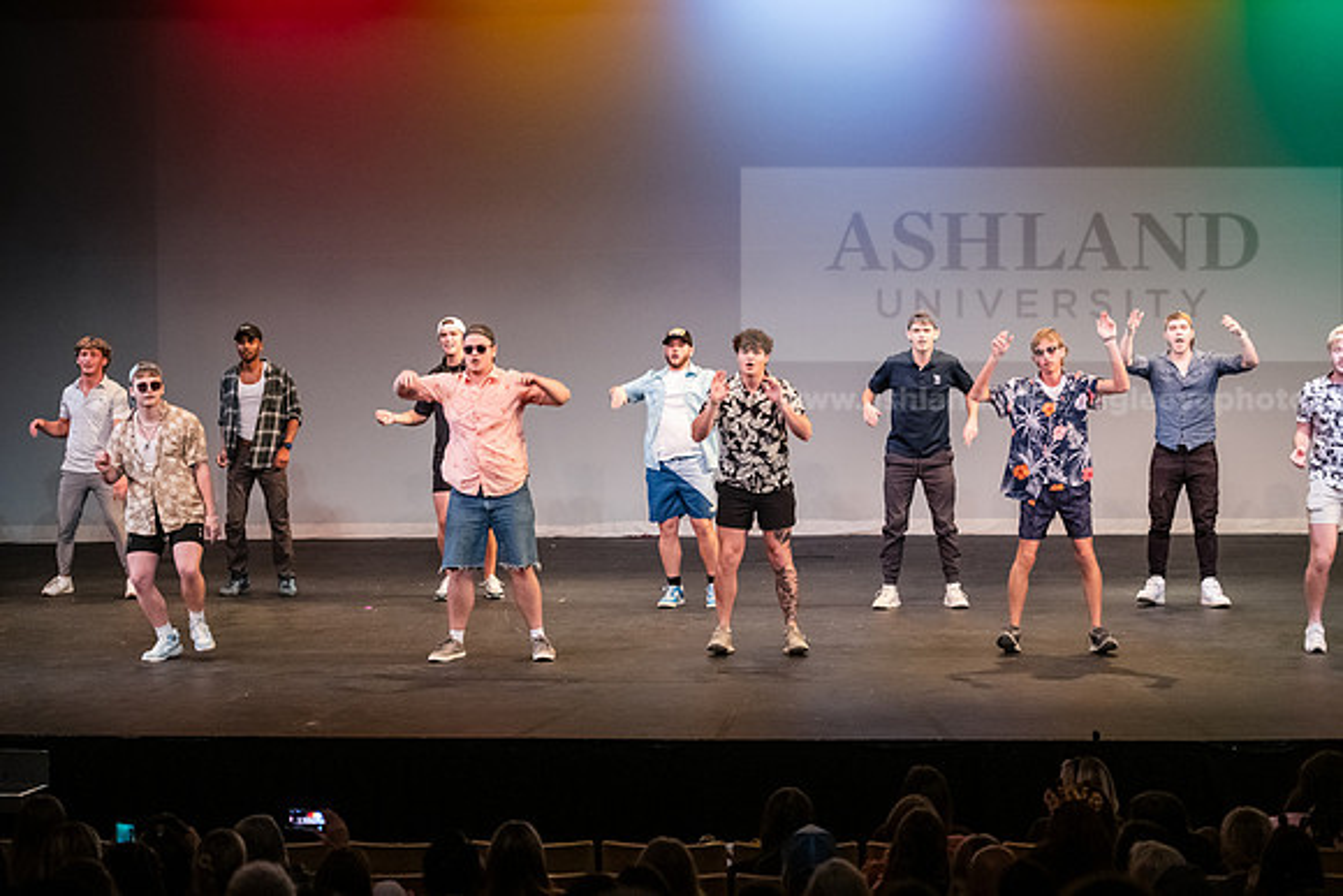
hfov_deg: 20.8
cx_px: 672
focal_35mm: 98
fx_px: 3657
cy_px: 448
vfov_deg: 14.0
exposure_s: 1/250
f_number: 3.2
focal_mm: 98
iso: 4000
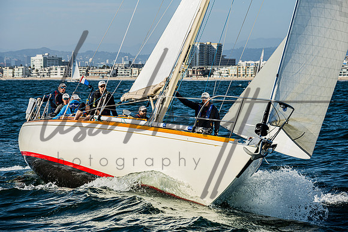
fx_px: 1214
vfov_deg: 10.9
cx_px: 168
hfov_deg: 16.3
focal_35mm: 126
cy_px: 107
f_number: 6.3
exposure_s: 1/640
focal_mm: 115
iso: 100
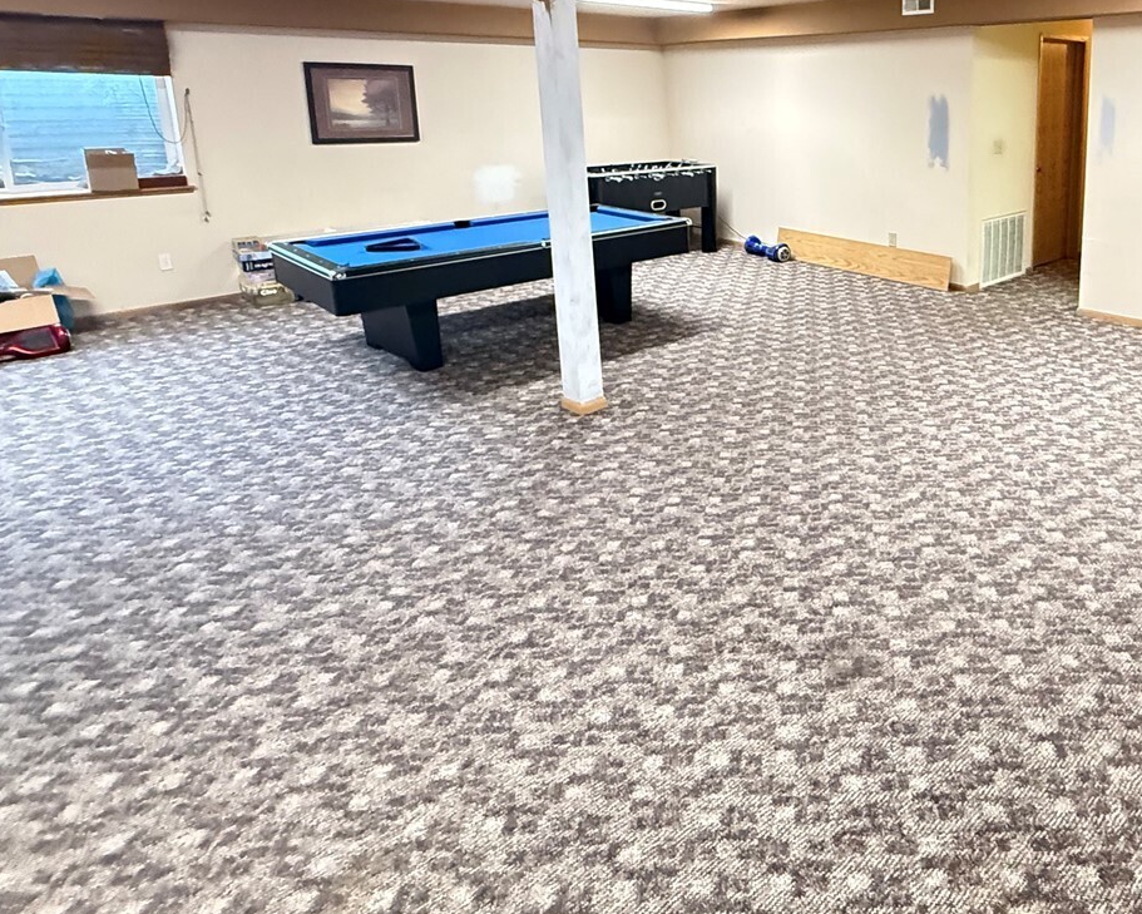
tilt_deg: -11.8
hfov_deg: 65.5
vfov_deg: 56.4
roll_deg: -0.3
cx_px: 870
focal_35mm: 24
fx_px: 811
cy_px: 248
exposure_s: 1/60
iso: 1000
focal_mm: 2.22
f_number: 2.2
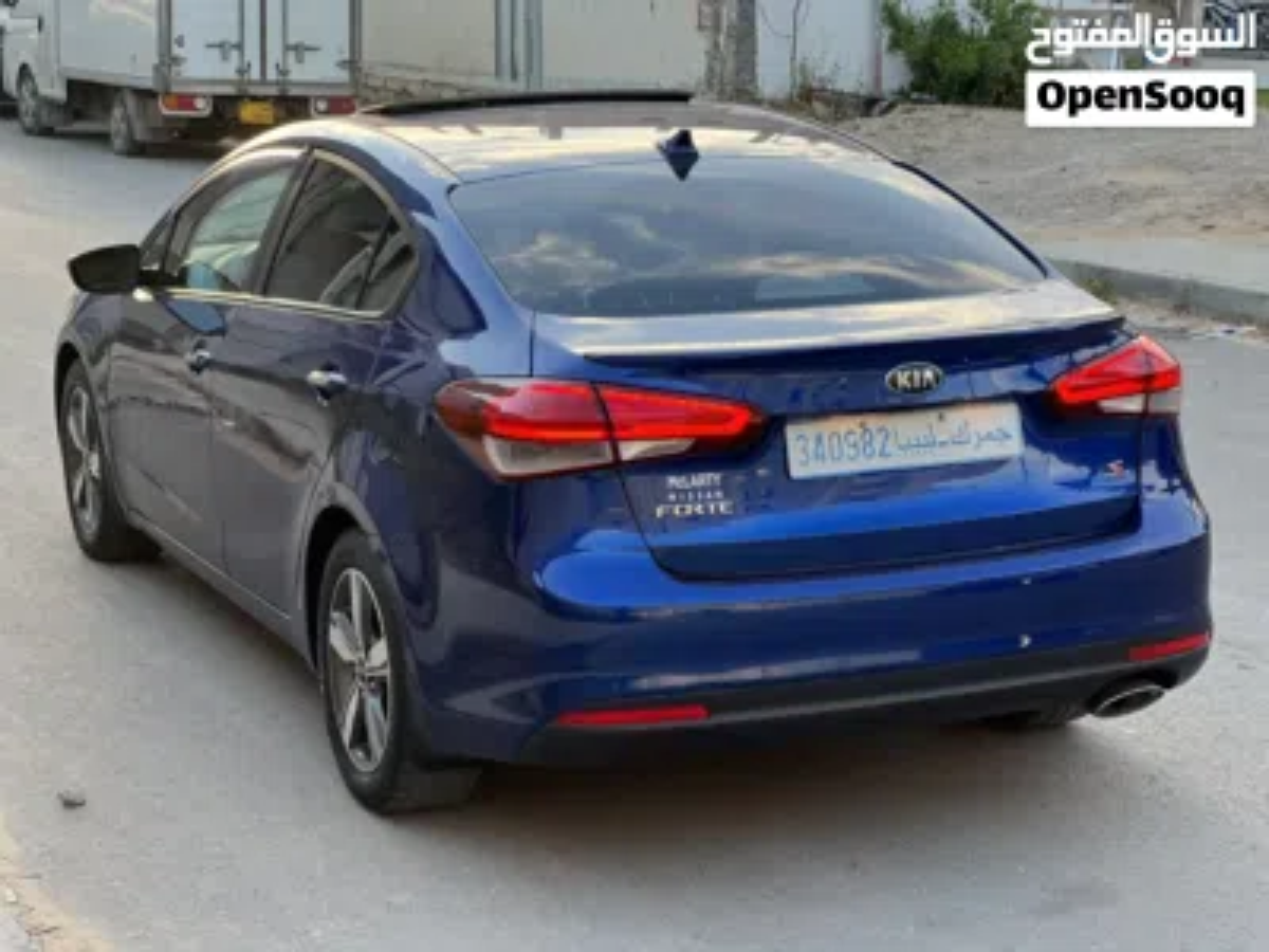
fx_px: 2823
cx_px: 634
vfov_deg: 19.1
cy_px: 476
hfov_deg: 25.3
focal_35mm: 77
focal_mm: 9
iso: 125
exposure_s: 1/121
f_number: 2.8
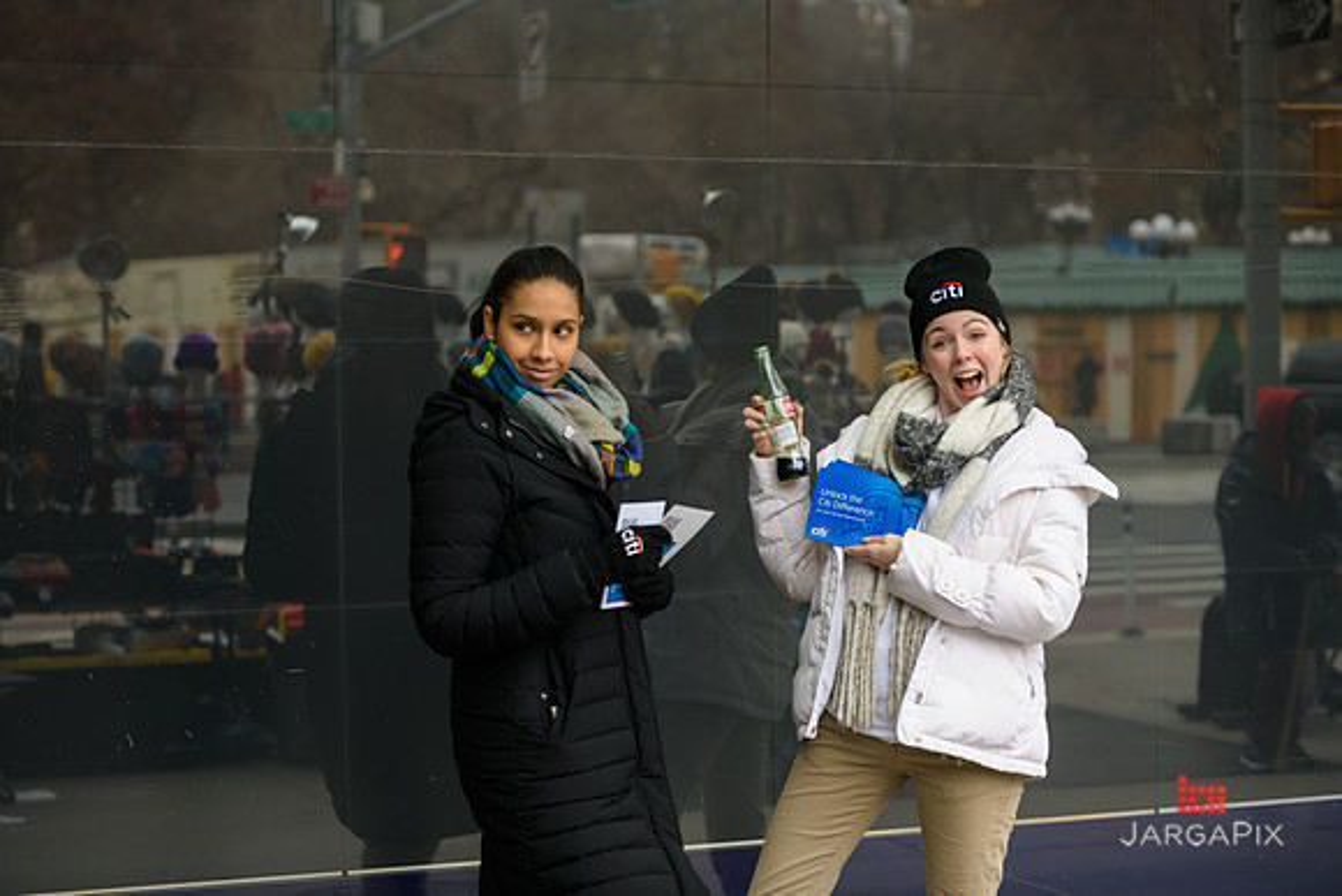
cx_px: 671
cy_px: 448
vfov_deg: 18.2
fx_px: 2796
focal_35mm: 75
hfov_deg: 27.0
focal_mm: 75
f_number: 3.2
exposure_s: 1/125
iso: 200
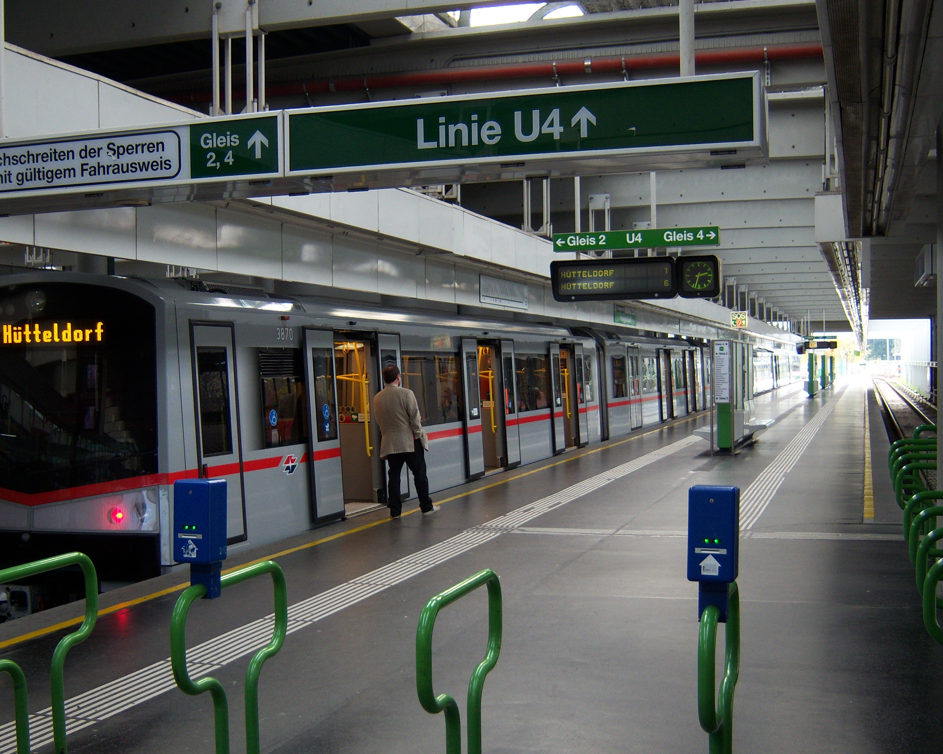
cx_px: 420
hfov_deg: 41.9
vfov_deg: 34.1
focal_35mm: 44
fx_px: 1228
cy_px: 415
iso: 80
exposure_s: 1/60
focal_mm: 7.5
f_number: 2.8
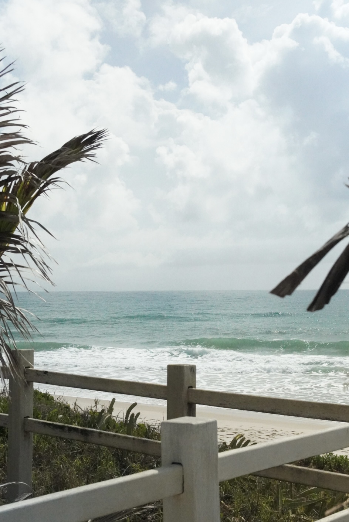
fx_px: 719
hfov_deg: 27.3
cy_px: 261
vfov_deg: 39.9
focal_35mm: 50
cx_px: 174
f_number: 6.3
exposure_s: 1/800
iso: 12800
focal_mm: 33
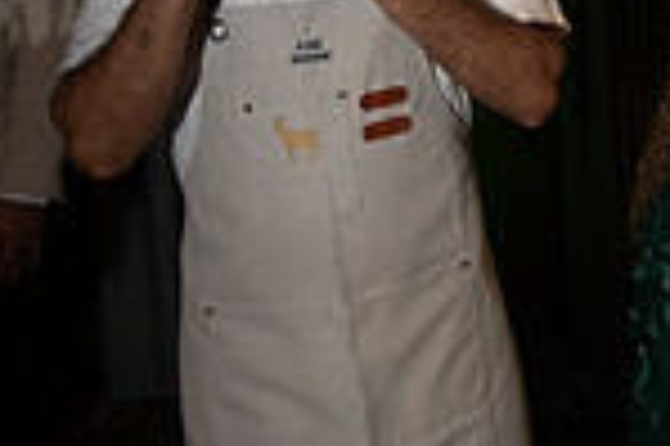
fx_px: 1450
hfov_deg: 23.7
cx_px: 805
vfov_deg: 16.7
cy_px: -88
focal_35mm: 78
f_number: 8
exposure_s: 1/100
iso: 400
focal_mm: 20
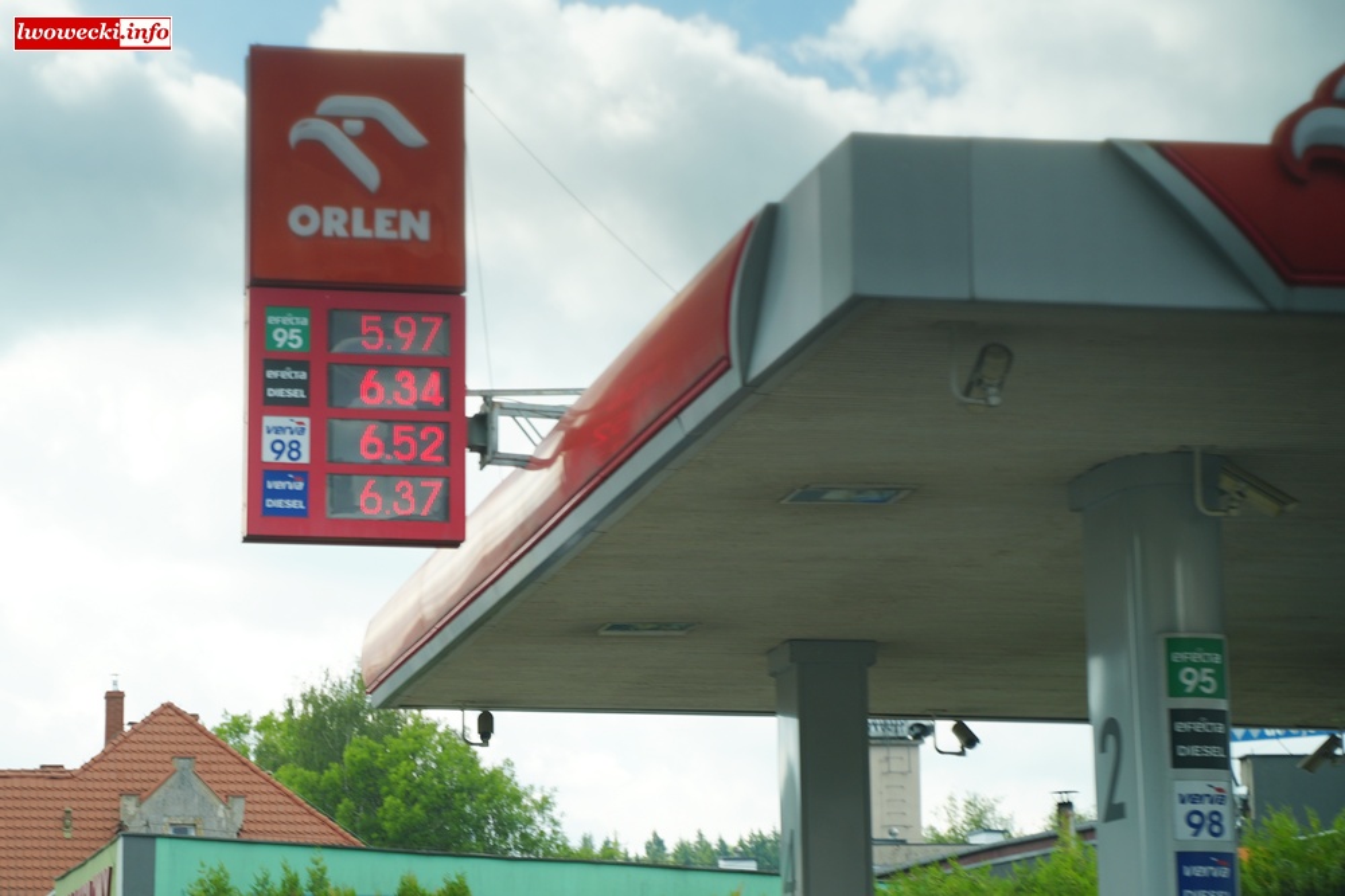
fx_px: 2802
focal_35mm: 75
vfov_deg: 18.2
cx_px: 672
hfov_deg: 27.0
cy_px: 448
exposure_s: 1/160
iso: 100
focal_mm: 75
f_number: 4
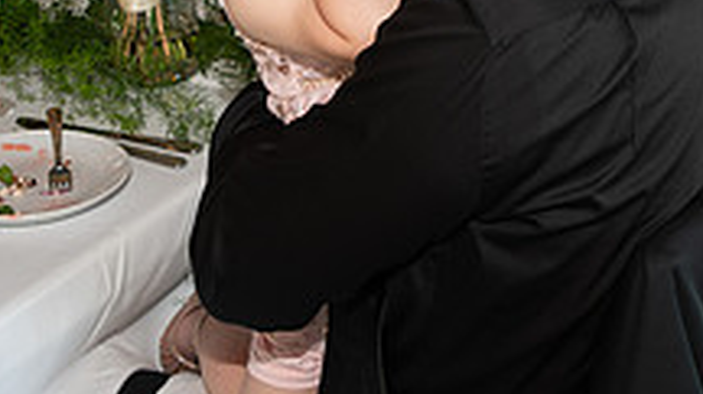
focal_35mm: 73
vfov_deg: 16.1
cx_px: 334
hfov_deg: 29.0
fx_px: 1359
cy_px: -18
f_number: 4
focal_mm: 24
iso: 280
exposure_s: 1/60
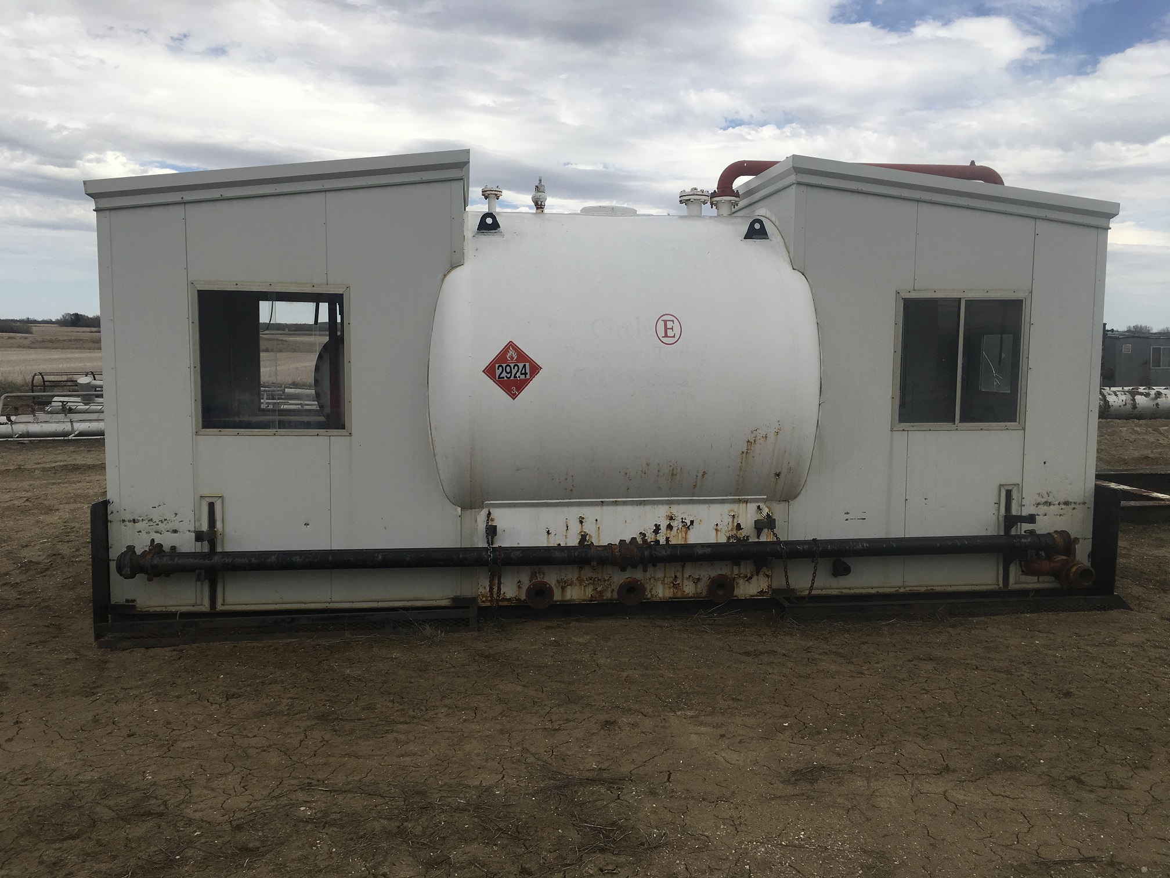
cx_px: 585
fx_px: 980
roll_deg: -0.4
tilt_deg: -6.9
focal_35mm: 29
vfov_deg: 48.2
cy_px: 439
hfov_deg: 61.7
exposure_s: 1/2331
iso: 25
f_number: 2.2
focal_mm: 4.15
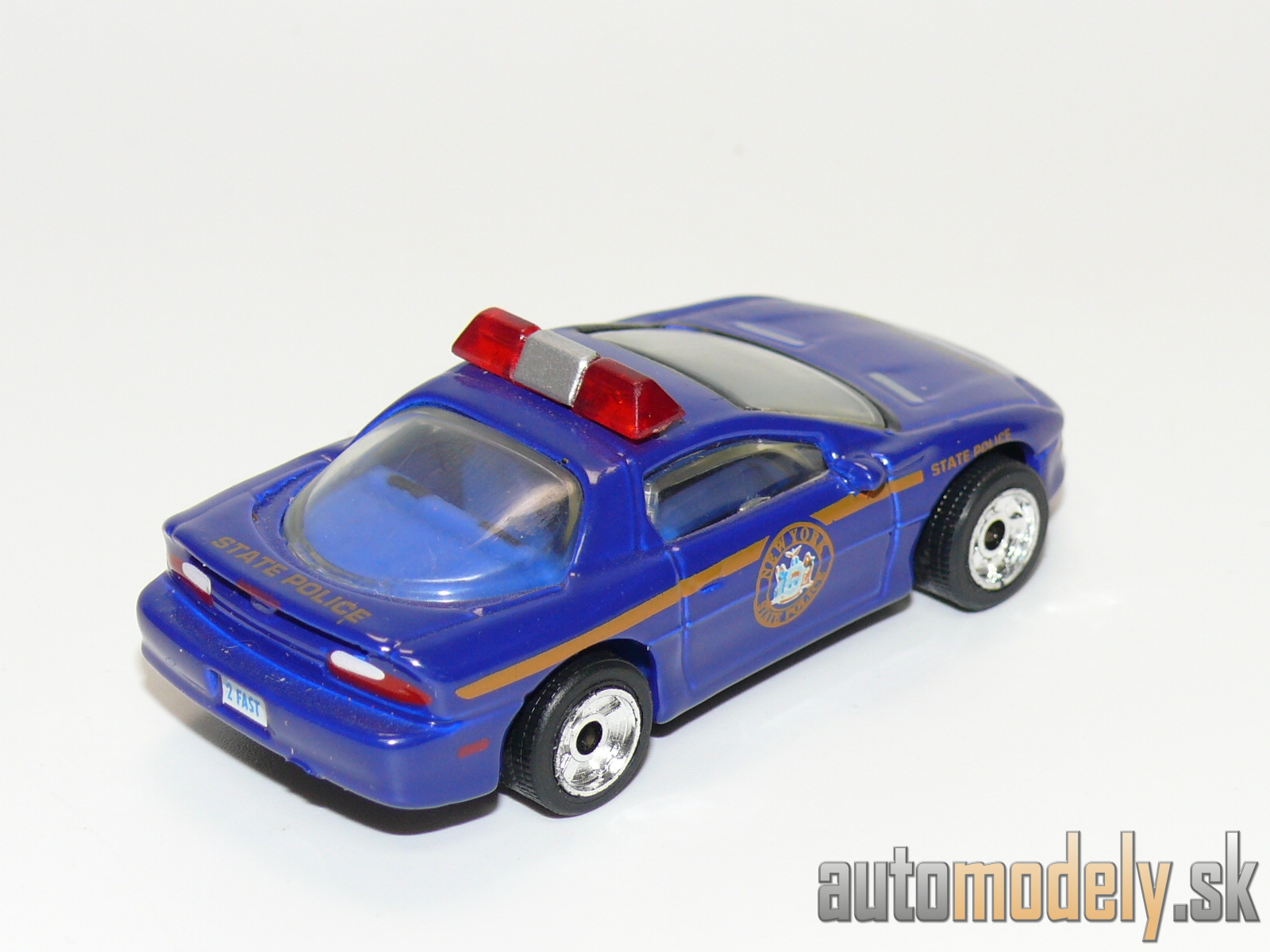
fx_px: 3779
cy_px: 476
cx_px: 635
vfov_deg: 14.4
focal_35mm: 103
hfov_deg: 19.1
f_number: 4
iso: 100
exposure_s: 1/30
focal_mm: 13.6
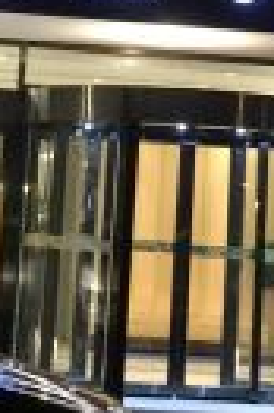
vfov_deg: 12.0
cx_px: 165
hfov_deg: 8.5
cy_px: -277
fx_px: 1843
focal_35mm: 161
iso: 160
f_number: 2.2
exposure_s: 1/8
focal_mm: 4.15
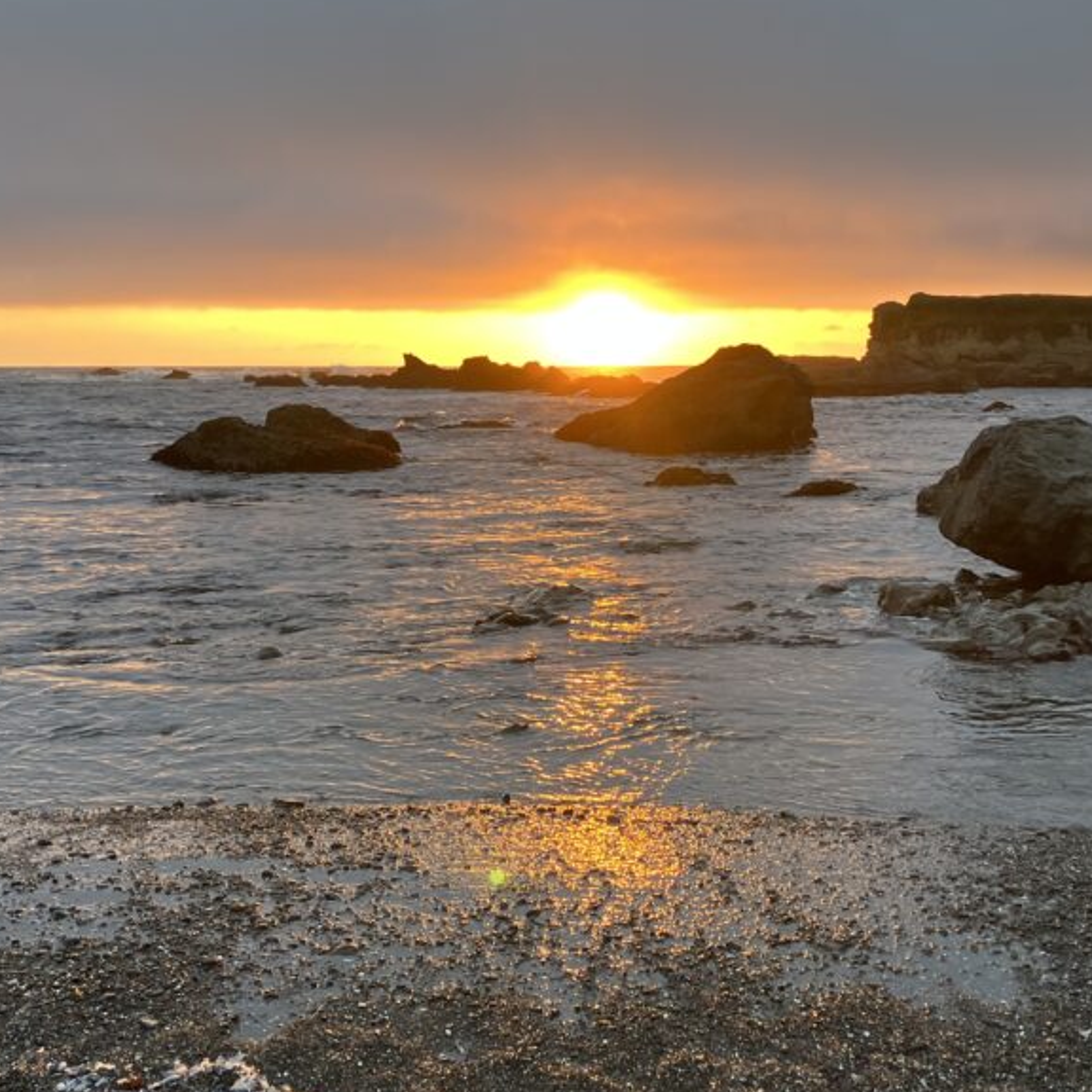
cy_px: 624
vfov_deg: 38.3
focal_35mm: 44
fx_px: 1570
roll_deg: -0.7
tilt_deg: -8.4
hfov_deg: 38.3
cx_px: 567
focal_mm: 3.99
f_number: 1.8
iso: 64
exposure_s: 1/121
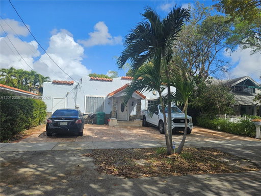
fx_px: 173
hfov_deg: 73.9
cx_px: 130
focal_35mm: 23
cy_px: 98
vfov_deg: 58.9
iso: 25
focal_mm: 5.4
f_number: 1.8
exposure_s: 1/2122
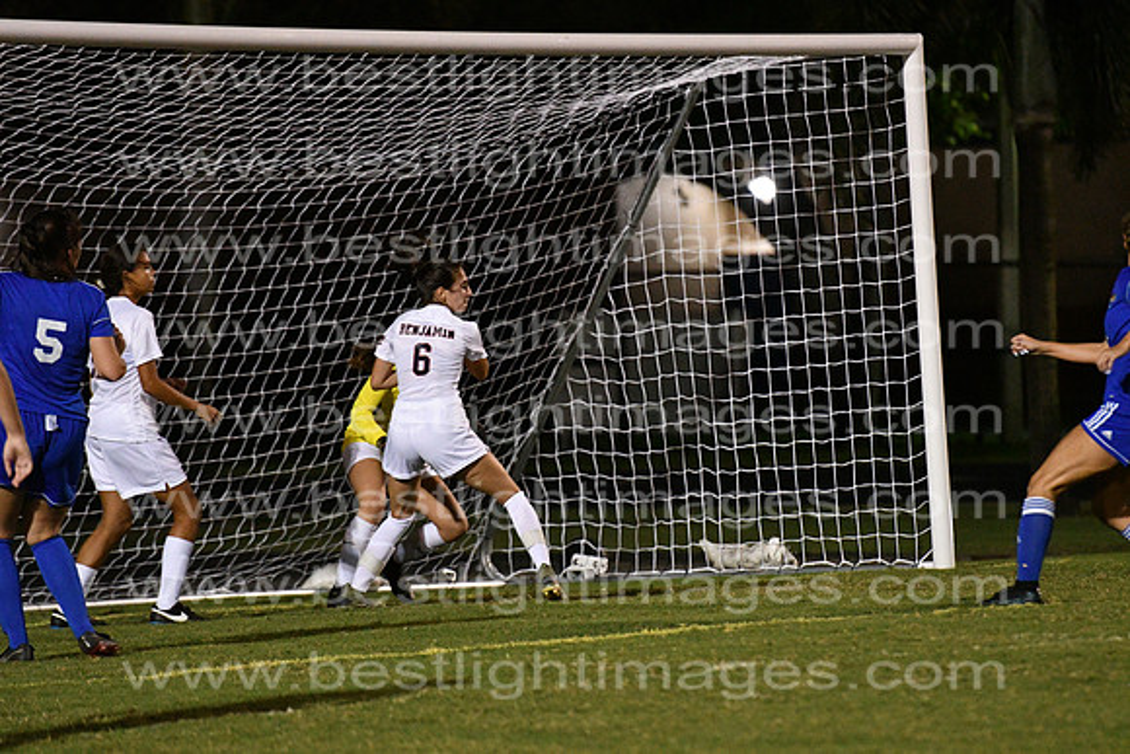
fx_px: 9418
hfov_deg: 6.9
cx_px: 565
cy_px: 377
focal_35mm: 300
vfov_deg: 4.6
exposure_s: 1/800
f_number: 4
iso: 8000
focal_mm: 200
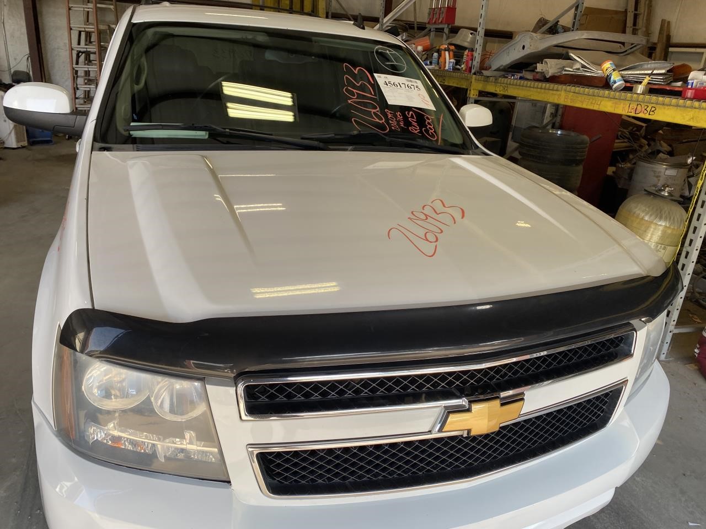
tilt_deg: -20.1
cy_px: 264
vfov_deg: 53.1
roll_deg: -4.6
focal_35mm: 26
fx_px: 530
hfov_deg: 67.3
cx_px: 353
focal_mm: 4.25
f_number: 1.8
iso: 32
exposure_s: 1/174
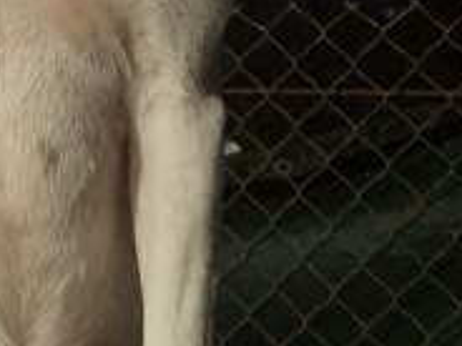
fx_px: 1335
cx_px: -414
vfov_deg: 14.4
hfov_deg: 16.0
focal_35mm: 100
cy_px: -58
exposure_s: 1/24
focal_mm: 5.4
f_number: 1.8
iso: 1250
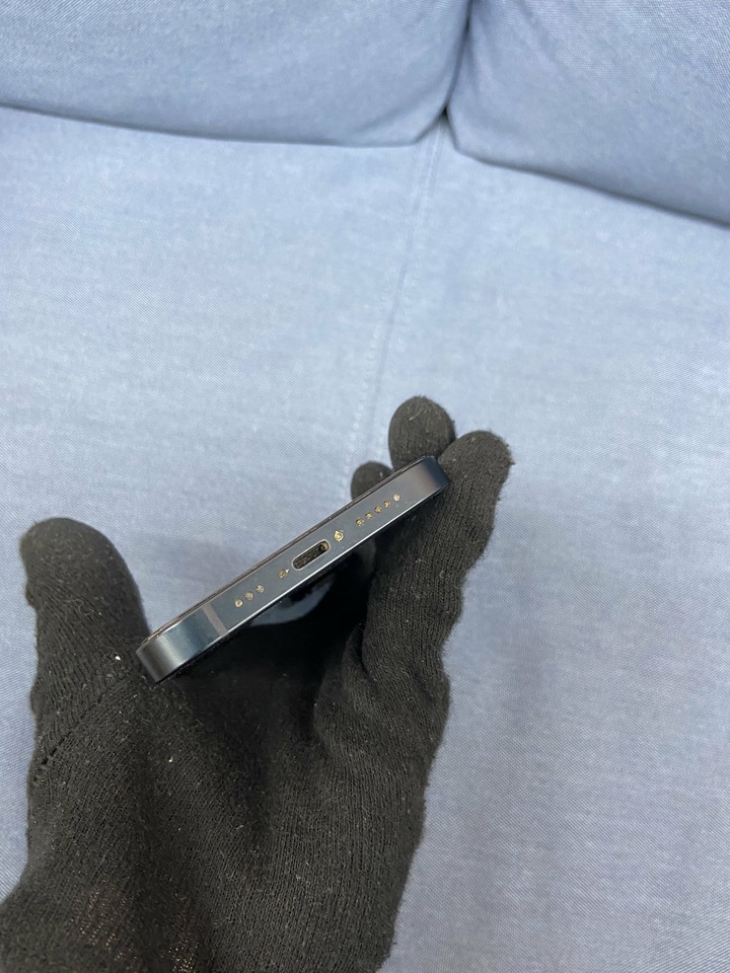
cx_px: 365
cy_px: 486
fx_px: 731
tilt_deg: -75.1
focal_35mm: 26
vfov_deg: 67.3
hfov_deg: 53.1
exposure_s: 1/60
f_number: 1.8
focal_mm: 4.25
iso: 250
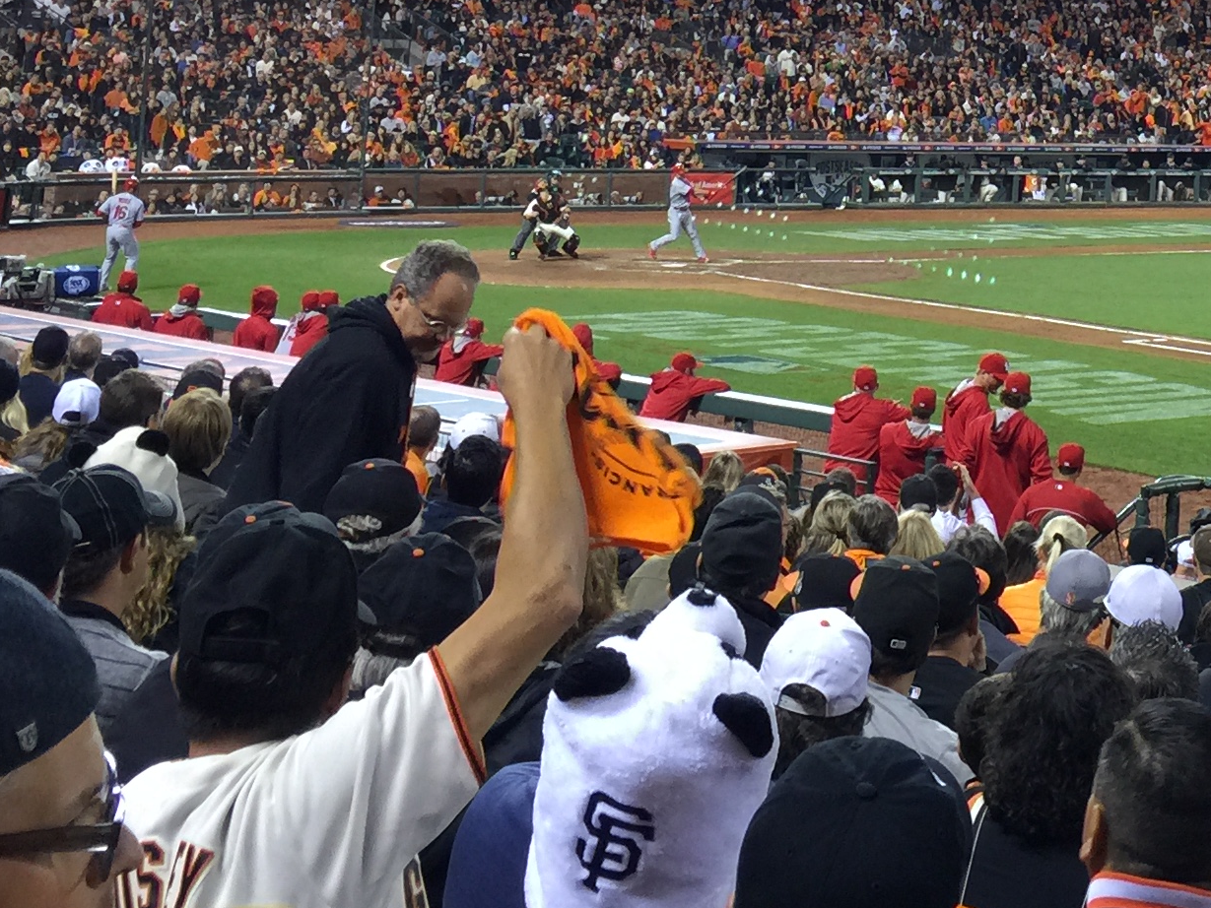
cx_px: 1178
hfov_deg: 24.3
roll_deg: -2.3
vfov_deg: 17.9
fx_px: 2694
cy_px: -283
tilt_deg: +7.8
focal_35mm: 77
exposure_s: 1/30
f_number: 2.2
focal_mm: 4.15
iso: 32
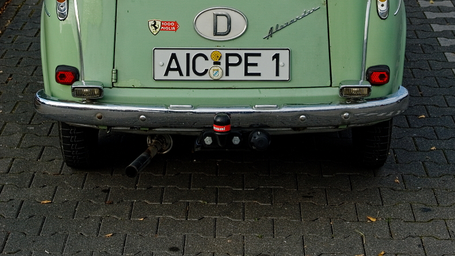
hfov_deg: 18.8
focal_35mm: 114
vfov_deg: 10.6
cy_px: 13
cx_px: 228
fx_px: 1375
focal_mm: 48
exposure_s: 1/180
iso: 100
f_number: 9
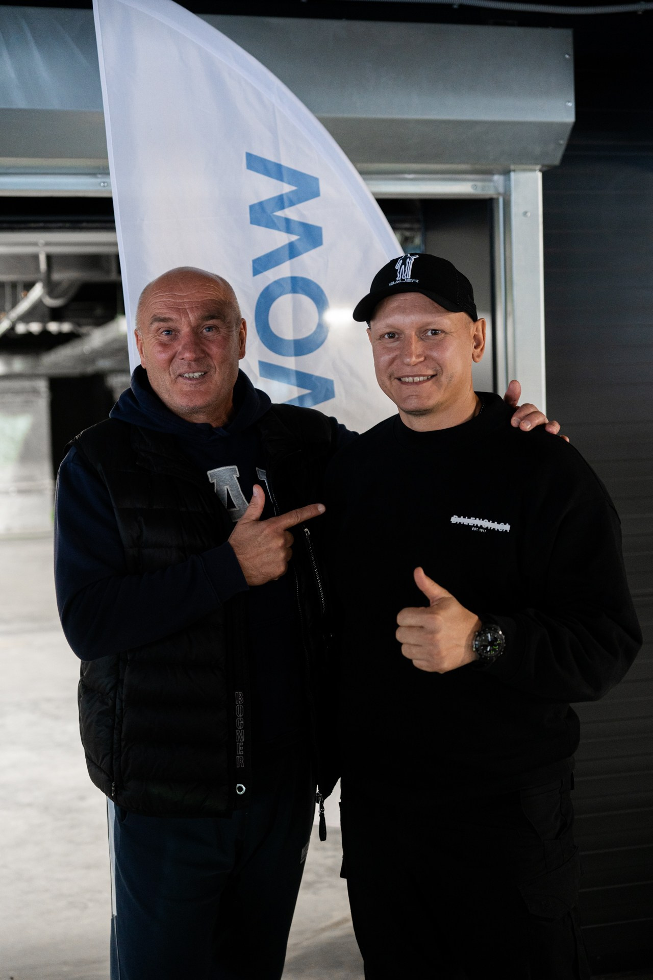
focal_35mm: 52
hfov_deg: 26.1
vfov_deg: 38.4
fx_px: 1407
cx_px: 326
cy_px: 490
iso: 800
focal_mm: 51.7
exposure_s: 1/40
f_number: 2.8
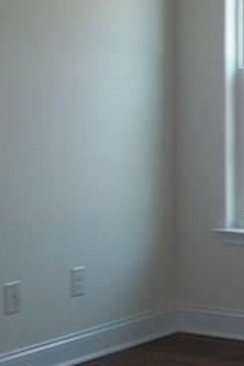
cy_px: 76
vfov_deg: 15.8
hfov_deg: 9.9
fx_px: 1311
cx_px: 487
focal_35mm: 129
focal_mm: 5.7
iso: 80
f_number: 2.9
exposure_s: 1/30
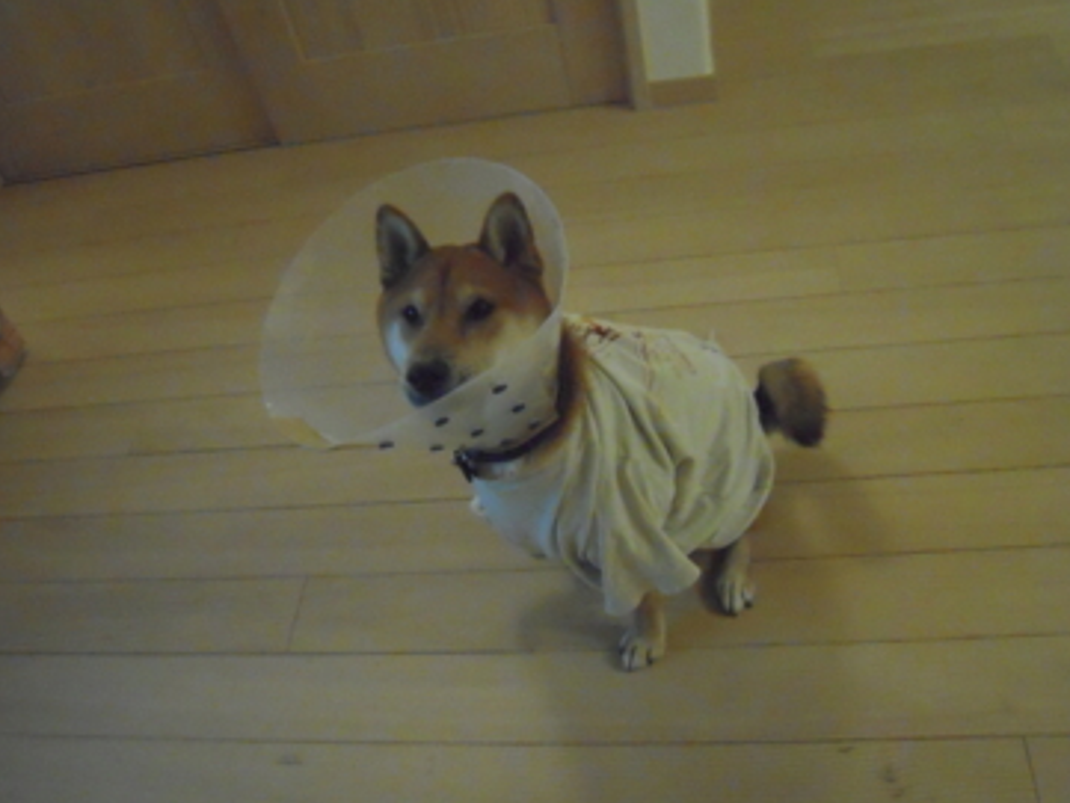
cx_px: 528
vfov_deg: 45.5
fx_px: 959
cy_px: 415
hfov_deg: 58.3
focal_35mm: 31
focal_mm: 5
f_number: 2.7
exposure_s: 1/50
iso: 1600
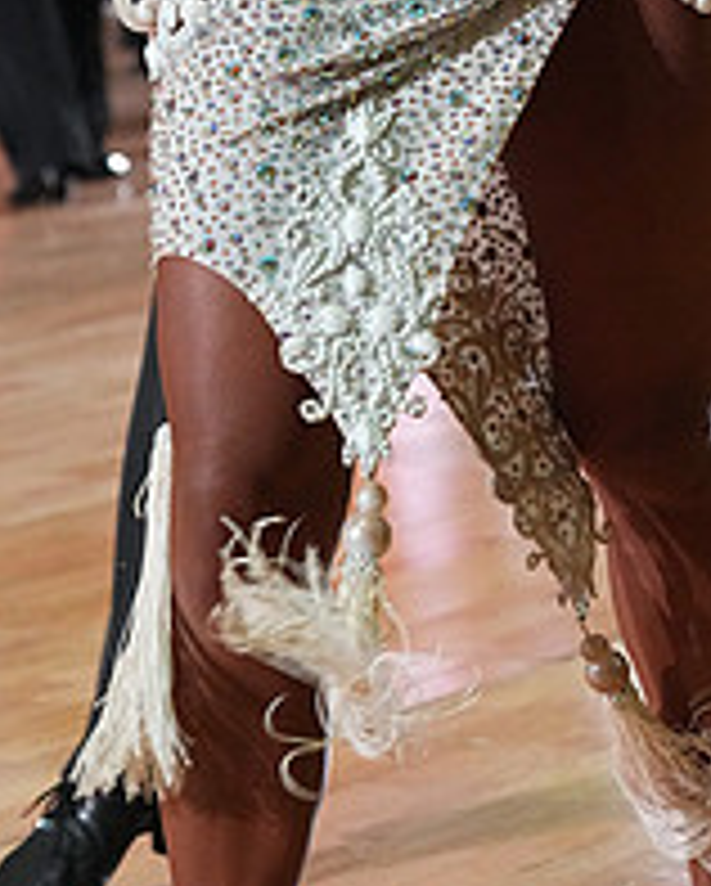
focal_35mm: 193
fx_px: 5069
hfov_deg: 8.0
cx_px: 650
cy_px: -153
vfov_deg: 9.9
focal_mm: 70
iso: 8000
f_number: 5
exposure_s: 1/400
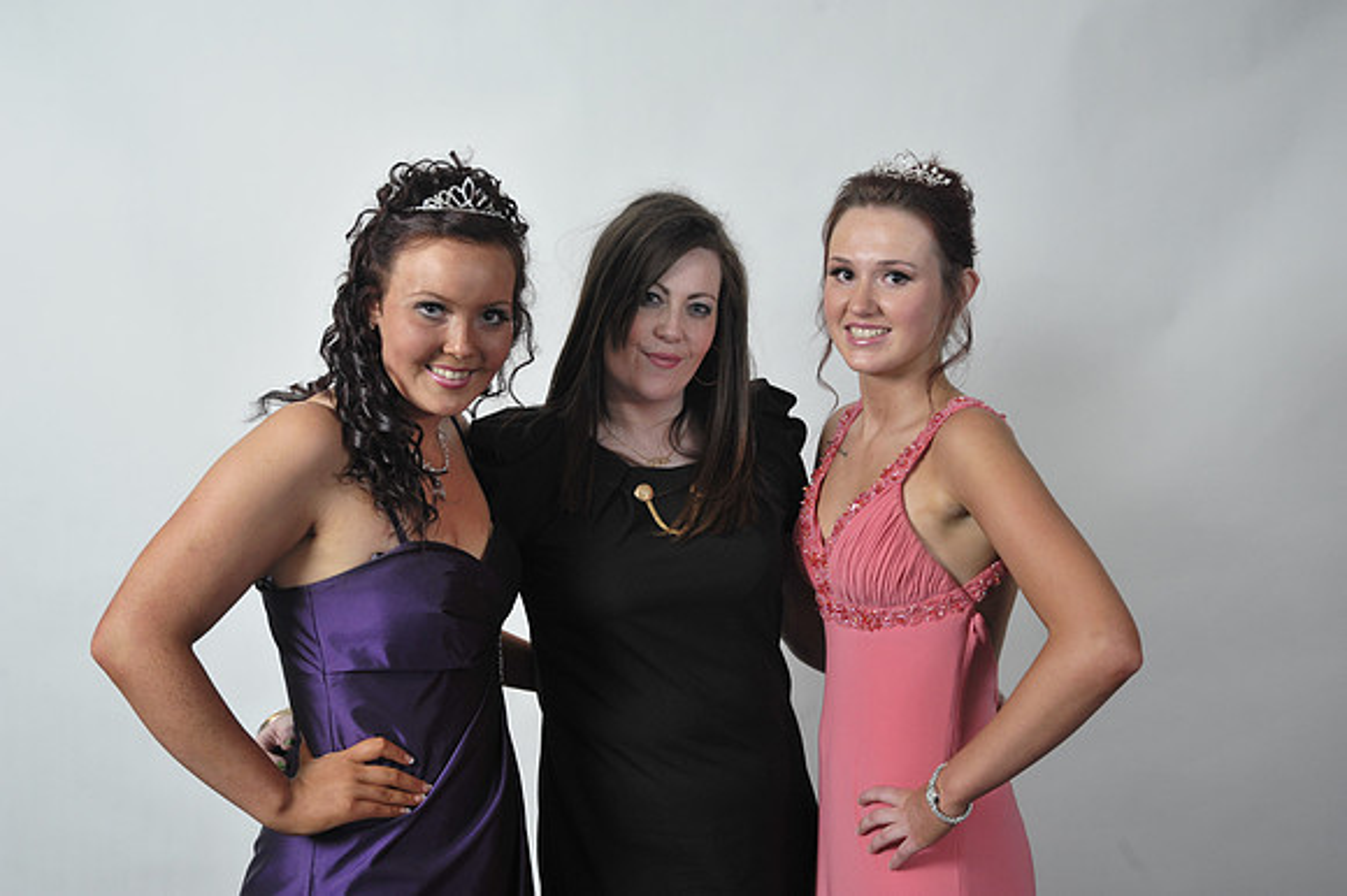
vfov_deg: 28.0
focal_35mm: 48
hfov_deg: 41.1
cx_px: 674
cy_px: 448
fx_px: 1795
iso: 1000
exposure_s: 1/160
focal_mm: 48
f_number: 7.1
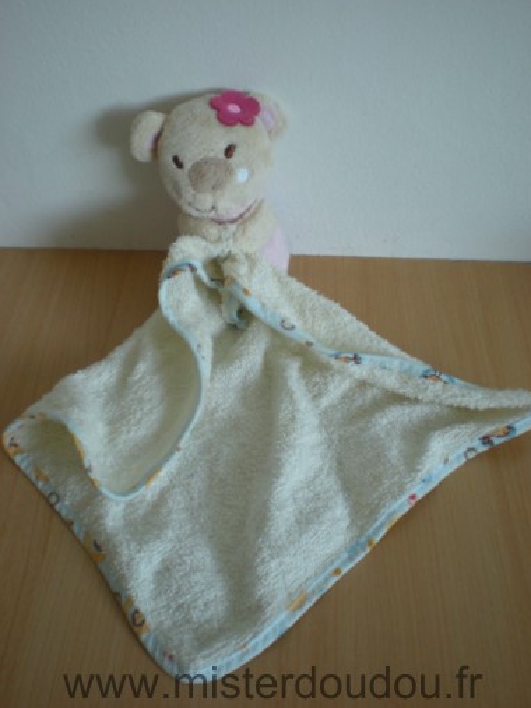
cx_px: 271
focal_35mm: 39
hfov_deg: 36.8
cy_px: 348
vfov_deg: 47.9
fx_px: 798
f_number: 3.1
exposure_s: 1/31
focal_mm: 6.3
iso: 200
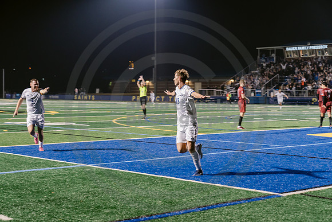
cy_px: 111
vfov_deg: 19.5
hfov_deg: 28.8
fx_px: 646
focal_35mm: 70
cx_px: 166
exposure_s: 1/160
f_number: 4
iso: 2500
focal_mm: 70
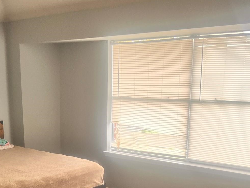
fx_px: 390
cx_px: 90
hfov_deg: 35.3
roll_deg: -0.2
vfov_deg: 26.3
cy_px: 165
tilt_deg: -12.7
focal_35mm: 54
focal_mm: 5.7
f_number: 1.5
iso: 80
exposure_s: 1/121
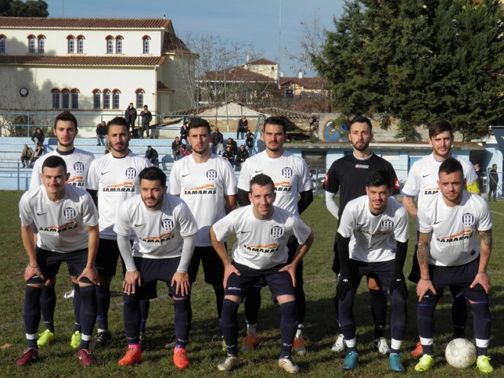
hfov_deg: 31.2
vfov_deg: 23.7
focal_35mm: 62
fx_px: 903
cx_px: 252
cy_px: 189
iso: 50
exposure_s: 1/400
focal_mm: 11.2
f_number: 6
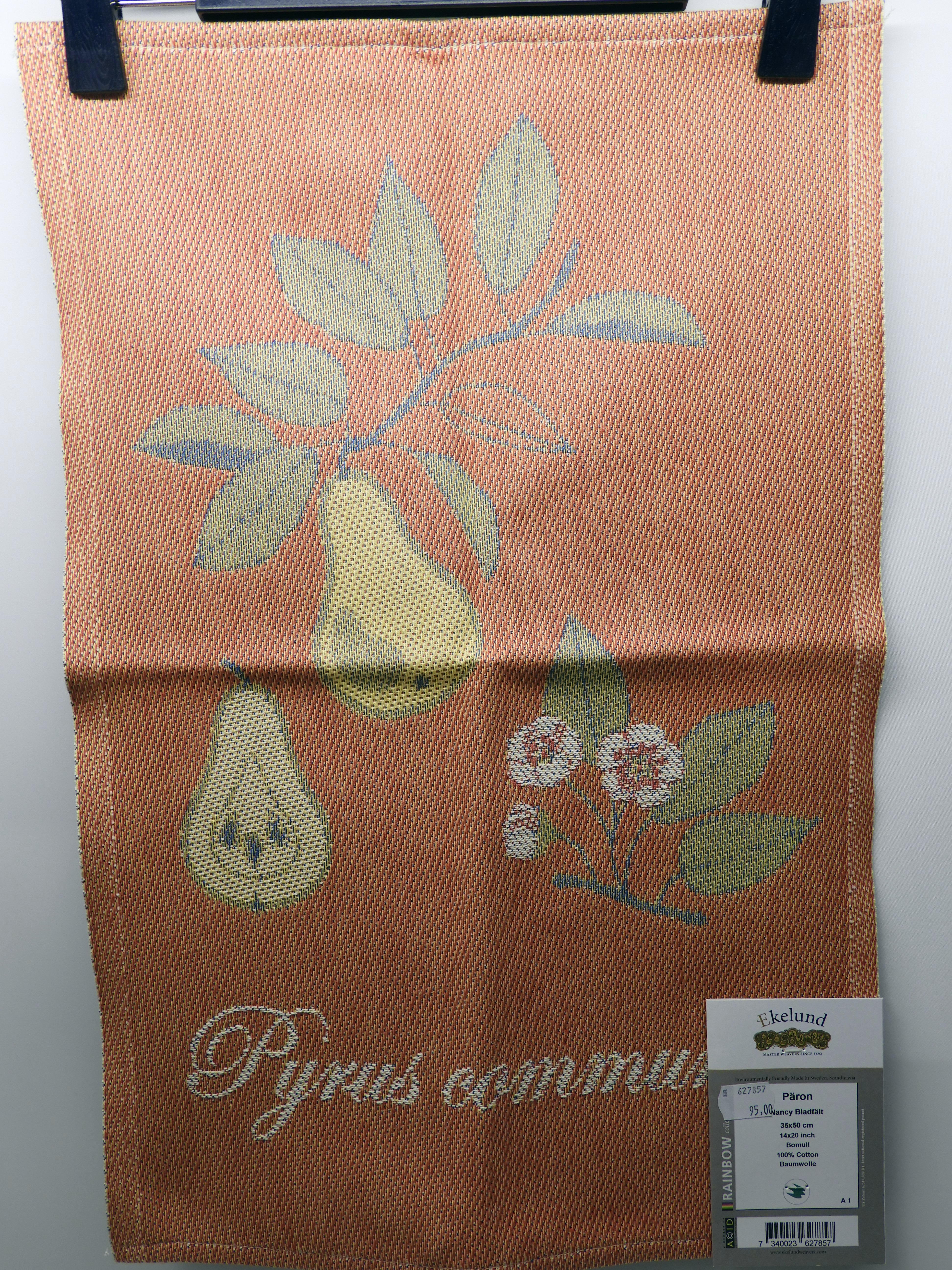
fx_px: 1283
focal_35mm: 35
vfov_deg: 52.6
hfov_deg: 40.7
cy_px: 635
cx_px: 476
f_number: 3.8
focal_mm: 6.3
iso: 100
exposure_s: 1/30
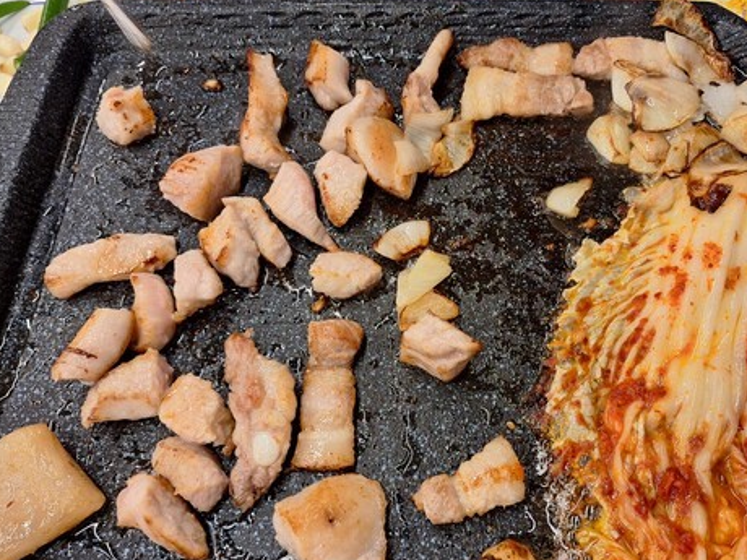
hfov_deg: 59.7
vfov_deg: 46.8
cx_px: 430
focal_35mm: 30
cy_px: 295
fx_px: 647
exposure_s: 1/40
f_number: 1.8
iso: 125
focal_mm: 5.54
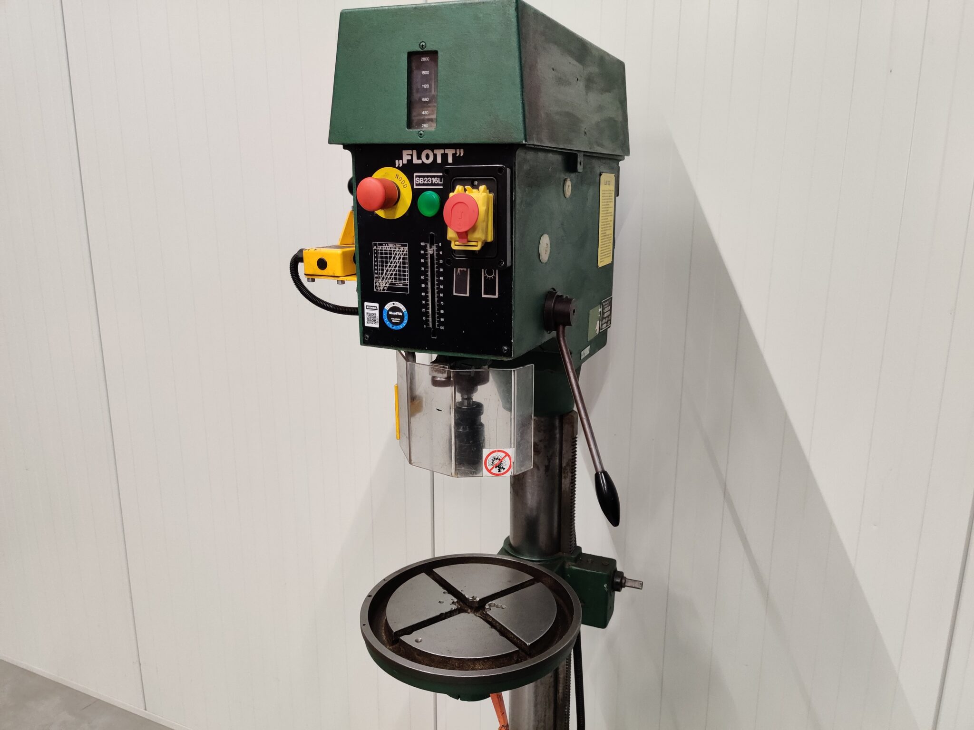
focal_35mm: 27
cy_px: 365
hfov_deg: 65.3
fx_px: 760
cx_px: 487
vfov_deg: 51.4
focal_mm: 4.75
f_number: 1.65
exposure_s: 1/50
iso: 1000
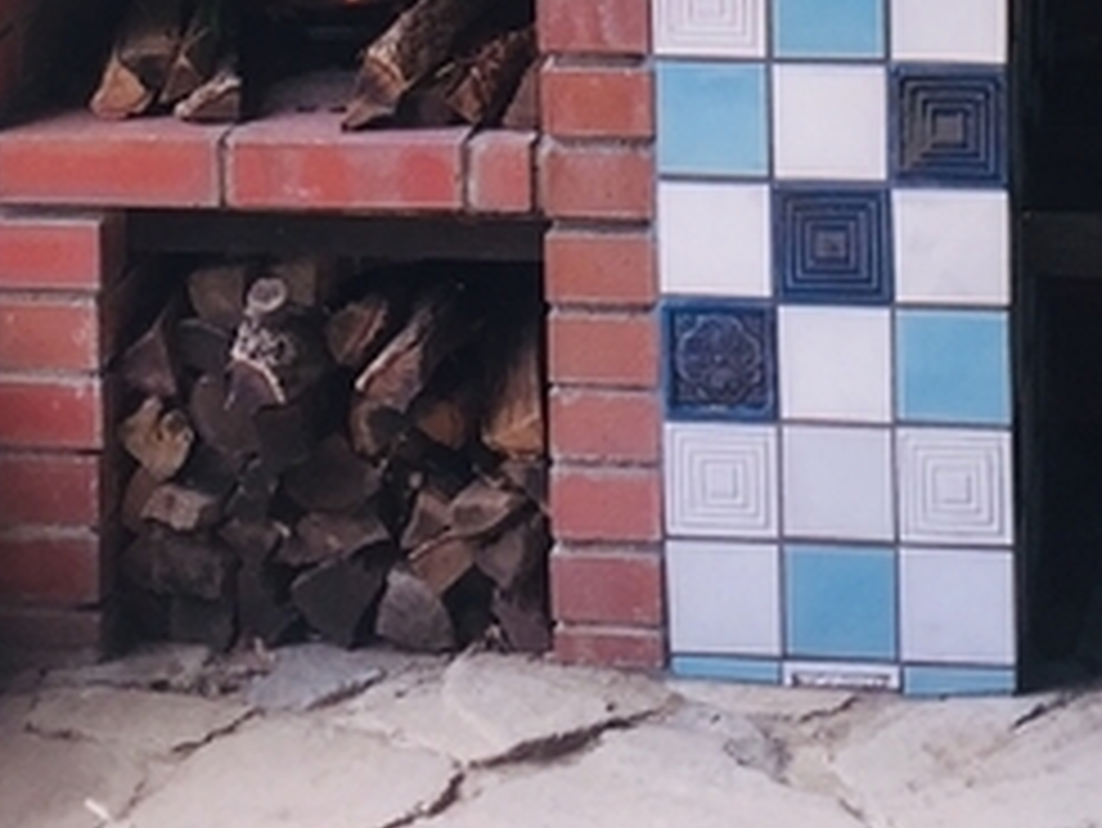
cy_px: -693
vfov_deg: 11.3
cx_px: 778
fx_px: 3854
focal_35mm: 121
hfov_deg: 16.2
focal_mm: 4.15
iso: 40
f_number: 2.2
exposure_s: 1/120
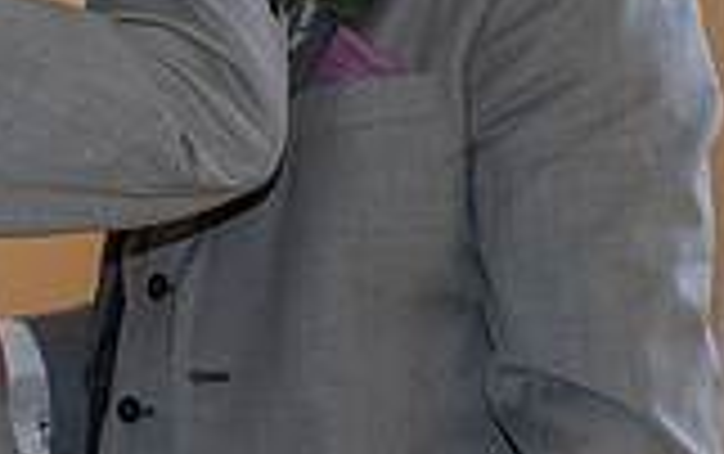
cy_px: 34
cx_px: 130
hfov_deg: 20.7
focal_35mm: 99
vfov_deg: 13.1
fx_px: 1955
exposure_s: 1/125
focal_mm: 18
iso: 280
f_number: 5.6
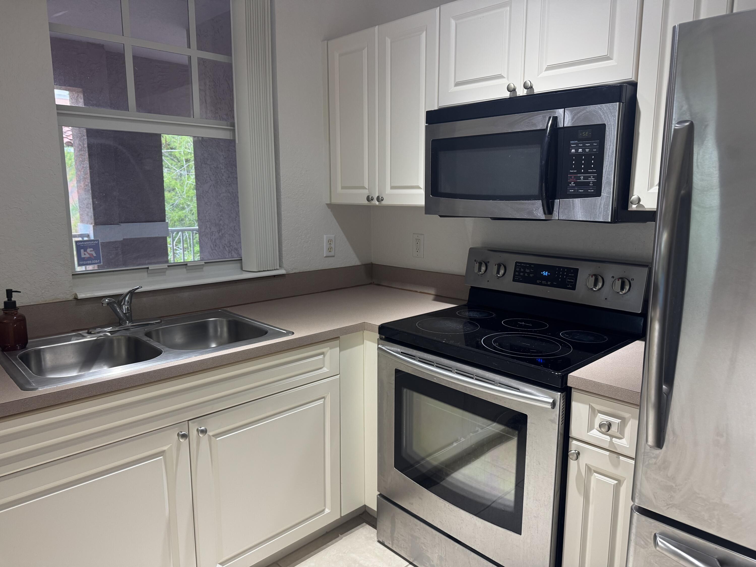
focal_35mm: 24
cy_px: 284
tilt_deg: -9.8
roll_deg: -0.5
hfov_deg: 71.6
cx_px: 378
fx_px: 524
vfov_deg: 56.8
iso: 200
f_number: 1.78
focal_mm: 6.76
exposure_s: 1/60
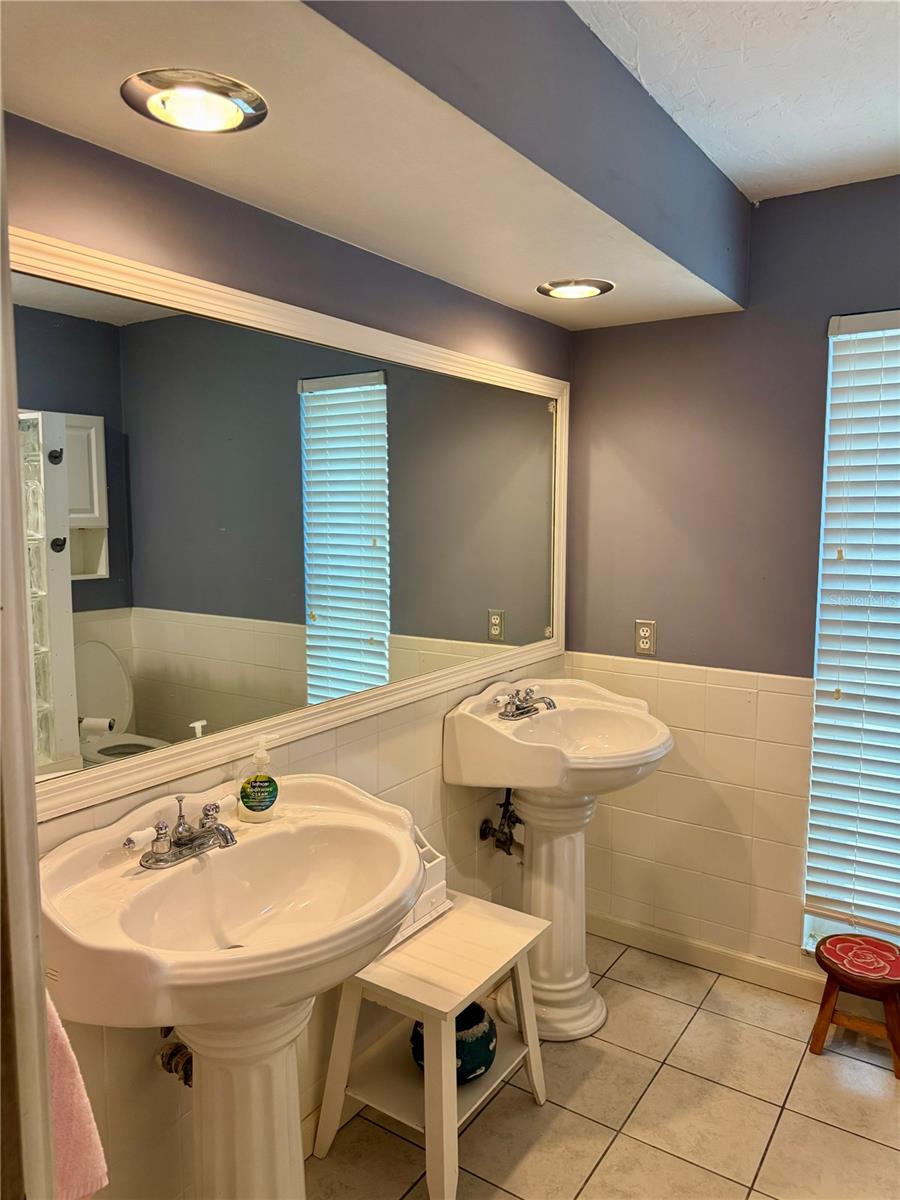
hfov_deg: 56.8
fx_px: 832
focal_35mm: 24
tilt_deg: -4.8
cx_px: 450
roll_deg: +0.6
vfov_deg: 71.6
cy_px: 600
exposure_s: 1/120
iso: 200
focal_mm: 6.76
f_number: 1.78
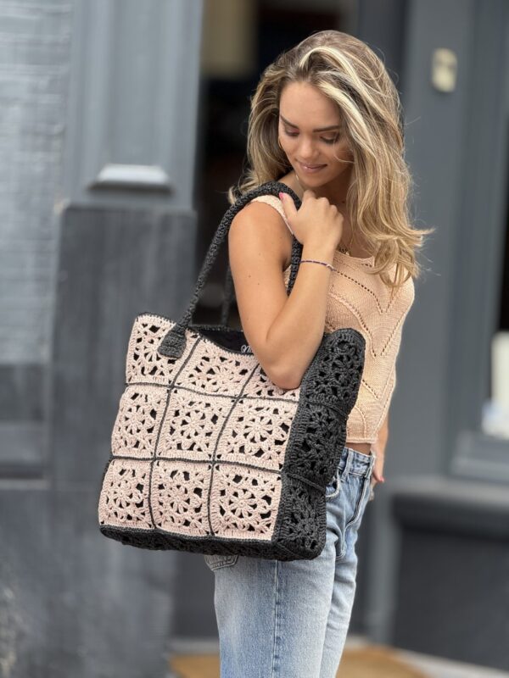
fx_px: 2353
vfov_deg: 16.4
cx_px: 254
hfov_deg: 12.3
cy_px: 339
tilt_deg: -3.6
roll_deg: -3.5
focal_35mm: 120
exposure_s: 1/281
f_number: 2.8
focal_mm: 15.66
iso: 64
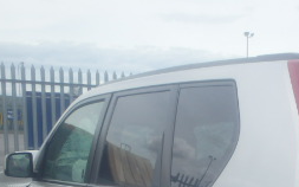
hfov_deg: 26.3
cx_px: 288
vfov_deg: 16.0
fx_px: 611
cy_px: 273
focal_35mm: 75
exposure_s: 1/100
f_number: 11
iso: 125
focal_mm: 5
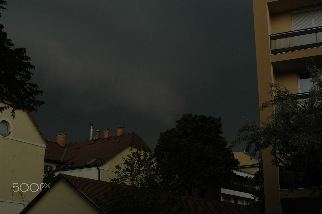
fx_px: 469
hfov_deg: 37.9
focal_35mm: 52
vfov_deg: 25.7
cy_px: 107
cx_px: 161
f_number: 4.5
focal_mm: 35
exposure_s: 1/60
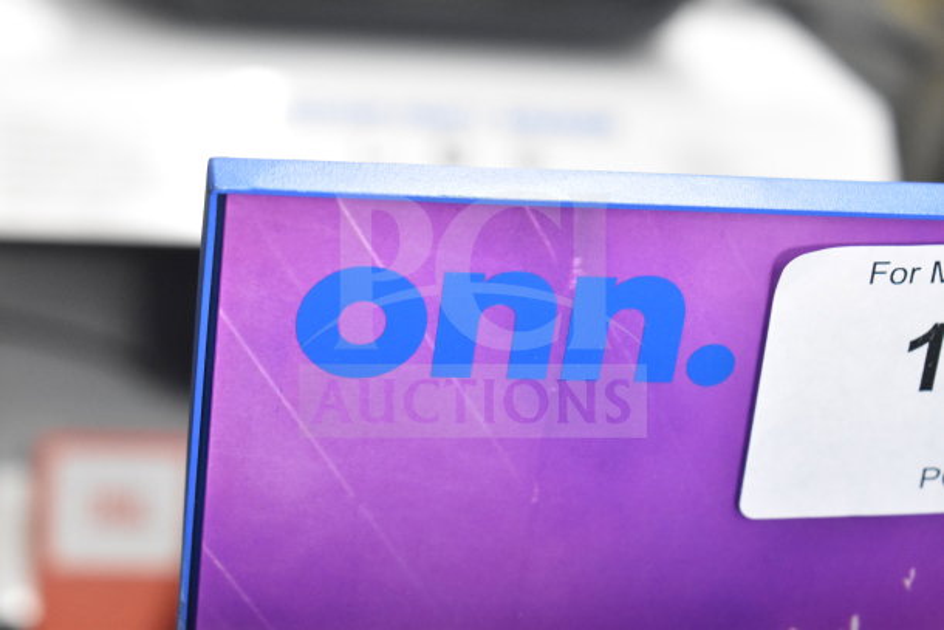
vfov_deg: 16.6
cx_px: 472
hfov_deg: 24.6
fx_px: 2164
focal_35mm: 82
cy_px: 315
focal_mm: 55
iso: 4000
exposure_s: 1/100
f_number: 5.6
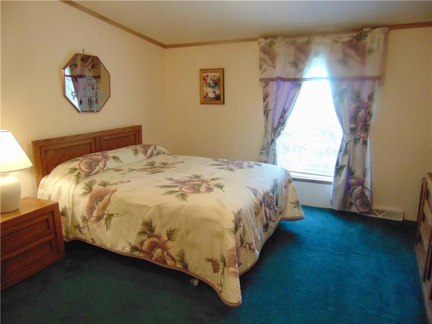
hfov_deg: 69.4
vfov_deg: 54.9
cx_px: 216
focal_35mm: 25
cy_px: 162
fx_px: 312
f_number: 3
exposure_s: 1/25
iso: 400
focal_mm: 4.5
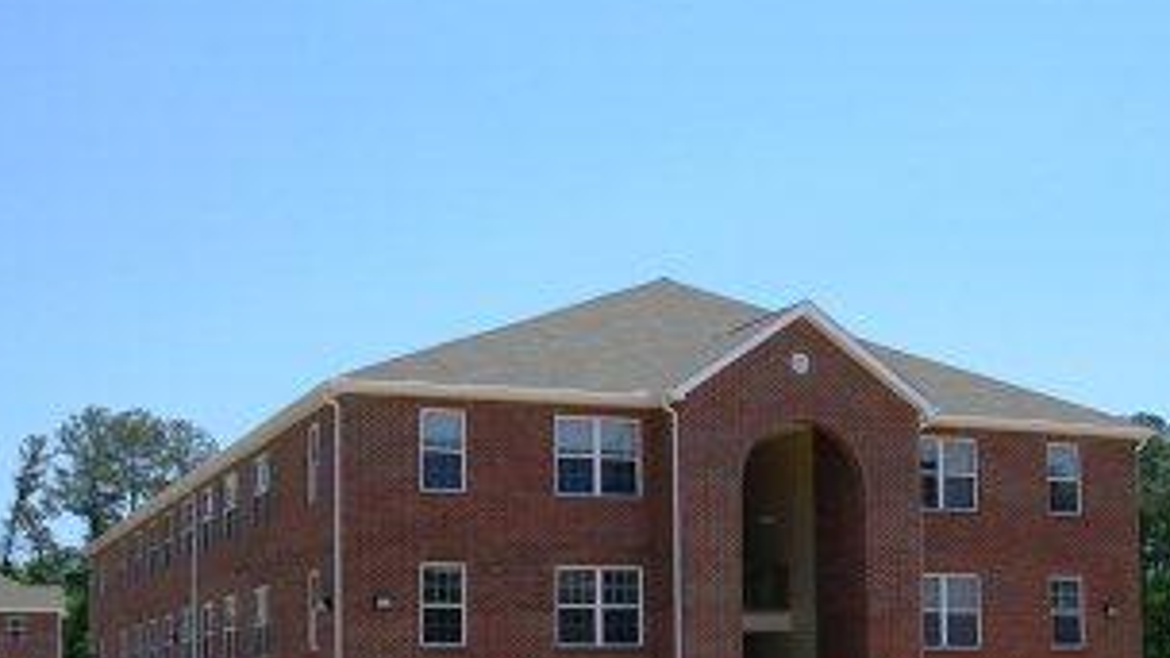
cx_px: 662
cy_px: 620
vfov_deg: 19.3
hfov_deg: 34.3
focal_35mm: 61
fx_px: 1892
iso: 50
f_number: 5.6
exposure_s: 1/275
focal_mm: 5.8
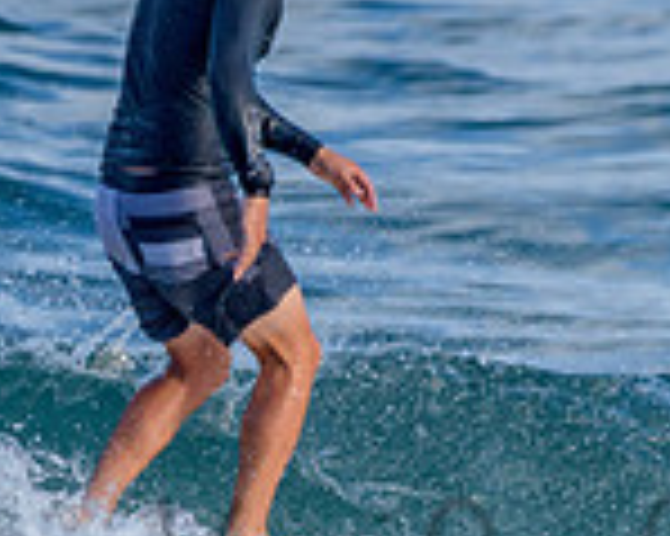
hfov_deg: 0.9
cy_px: 379
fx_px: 44310
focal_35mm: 2236
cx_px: 328
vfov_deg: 0.7
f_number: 5.6
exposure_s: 1/1250
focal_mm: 500
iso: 360
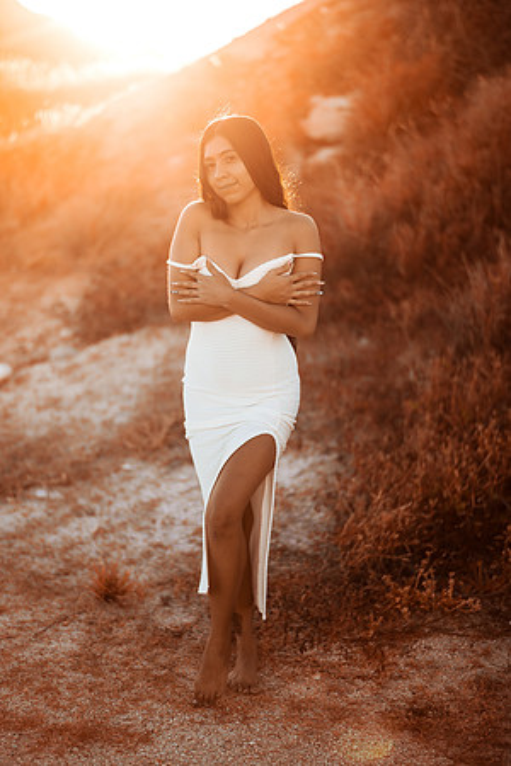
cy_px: 383
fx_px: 1235
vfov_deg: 34.5
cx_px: 256
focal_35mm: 58
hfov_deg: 23.4
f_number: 1.4
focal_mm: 58
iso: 80
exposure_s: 1/3200
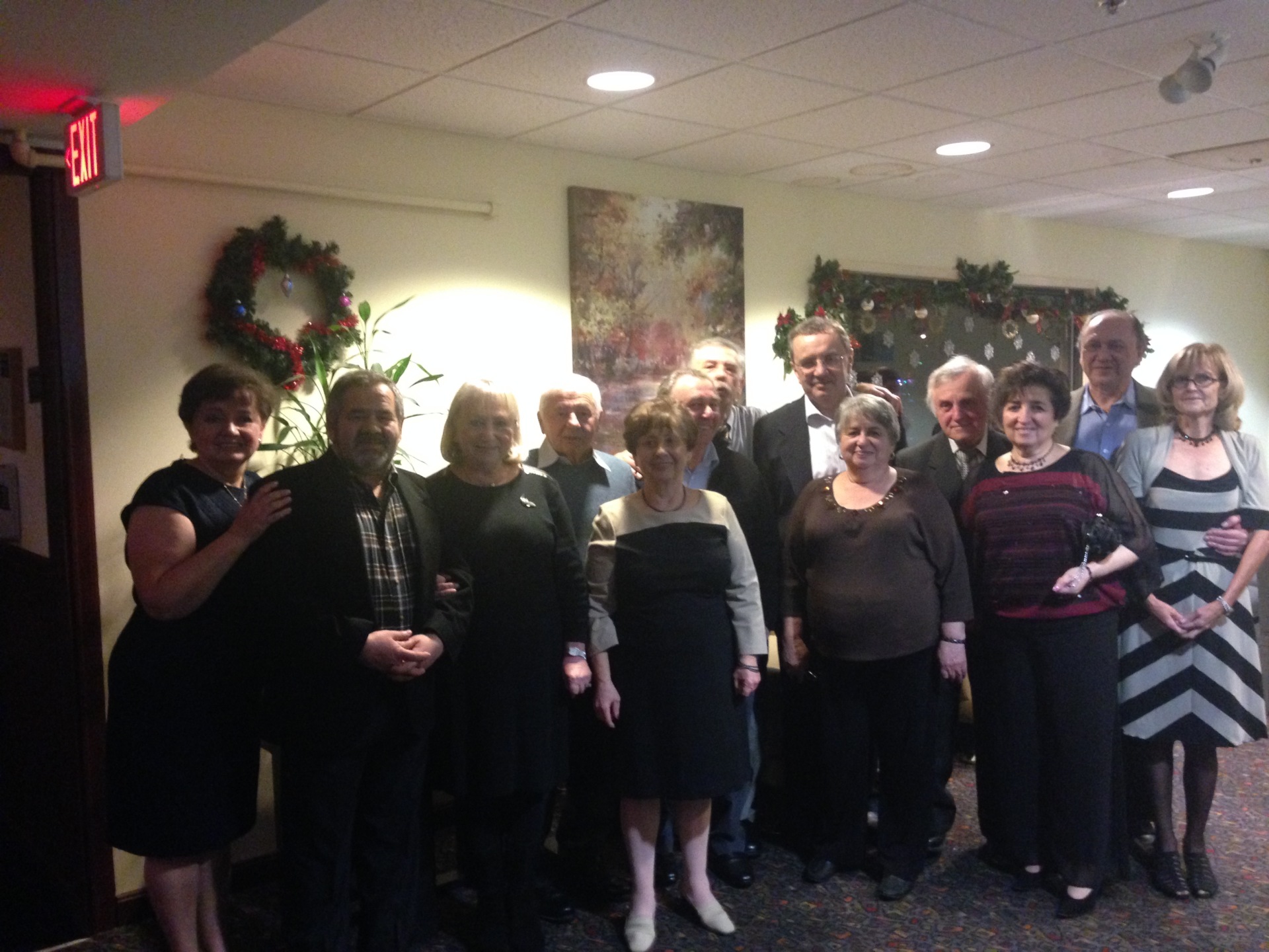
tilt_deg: -4.8
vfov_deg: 42.9
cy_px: 476
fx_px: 1210
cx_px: 634
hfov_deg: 55.4
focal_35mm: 33
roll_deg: +0.6
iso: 400
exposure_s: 1/15
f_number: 2.4
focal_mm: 4.12
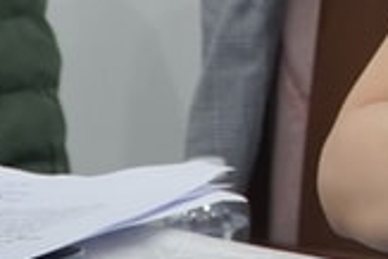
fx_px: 2058
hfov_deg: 9.5
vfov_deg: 7.1
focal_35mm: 191
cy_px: -171
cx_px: 940
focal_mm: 23
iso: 1000
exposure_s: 1/160
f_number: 4
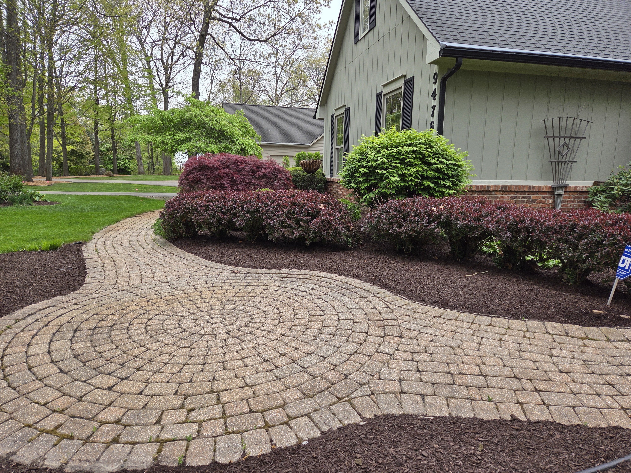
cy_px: 236
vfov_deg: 58.9
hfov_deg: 73.9
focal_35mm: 23
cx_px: 316
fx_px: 419
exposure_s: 1/180
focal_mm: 5.4
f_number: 1.8
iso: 32
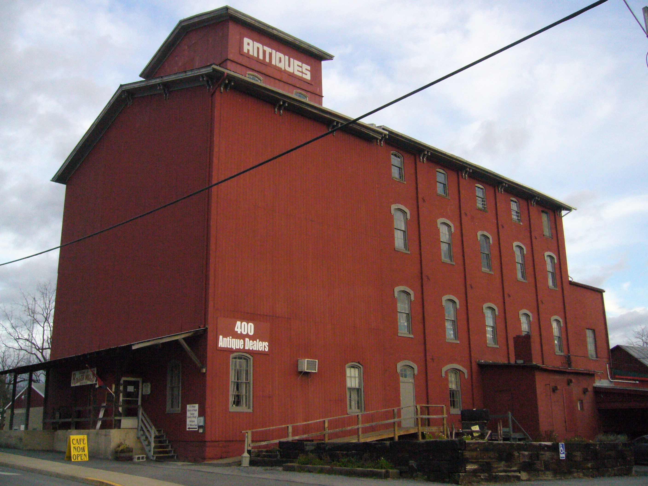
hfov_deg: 52.6
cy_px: 243
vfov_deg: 40.7
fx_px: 655
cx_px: 324
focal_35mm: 35
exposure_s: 1/500
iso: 400
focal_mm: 5.8
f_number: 5.6
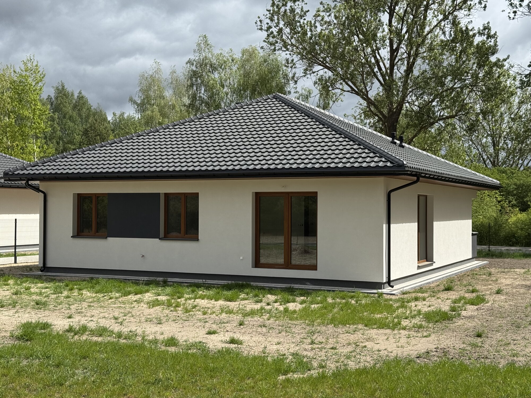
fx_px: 736
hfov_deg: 39.7
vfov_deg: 30.3
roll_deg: -1.3
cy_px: 199
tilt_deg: +2.6
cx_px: 266
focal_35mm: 48
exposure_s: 1/3610
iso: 64
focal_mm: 6.76
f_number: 1.78
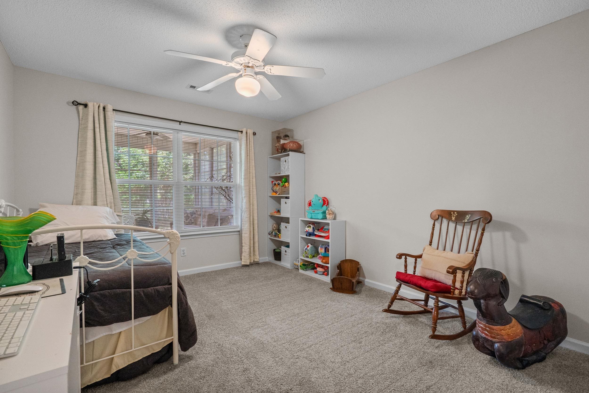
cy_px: 196
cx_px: 294
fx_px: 262
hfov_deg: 96.7
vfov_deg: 73.8
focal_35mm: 16
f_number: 8
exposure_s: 1/15
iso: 1000
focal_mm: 16
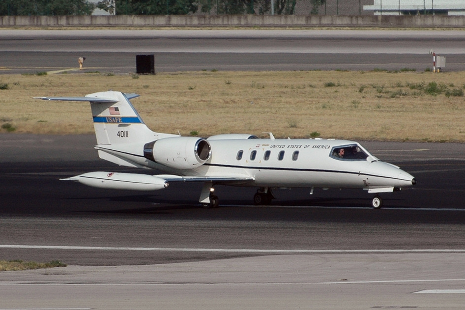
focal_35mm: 487
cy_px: 167
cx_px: 225
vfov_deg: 2.8
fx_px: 6291
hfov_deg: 4.2
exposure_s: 1/2000
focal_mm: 300
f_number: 5.6
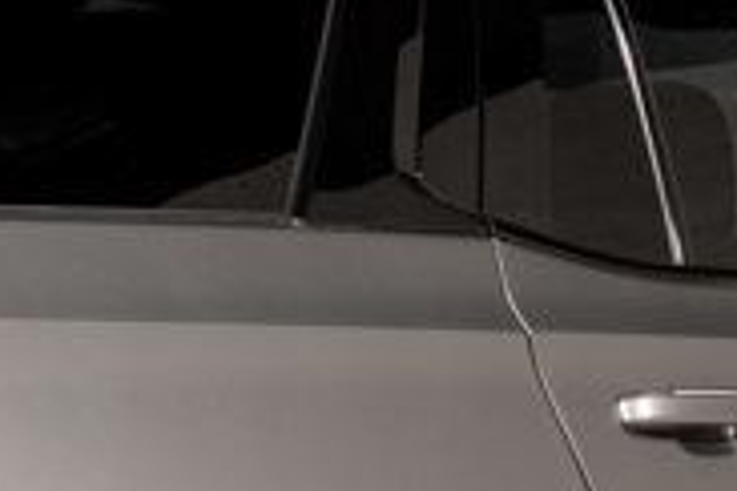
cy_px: 654
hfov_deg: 5.8
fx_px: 7226
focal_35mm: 353
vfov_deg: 3.9
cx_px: 298
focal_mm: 62
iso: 250
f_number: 5
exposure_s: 1/50
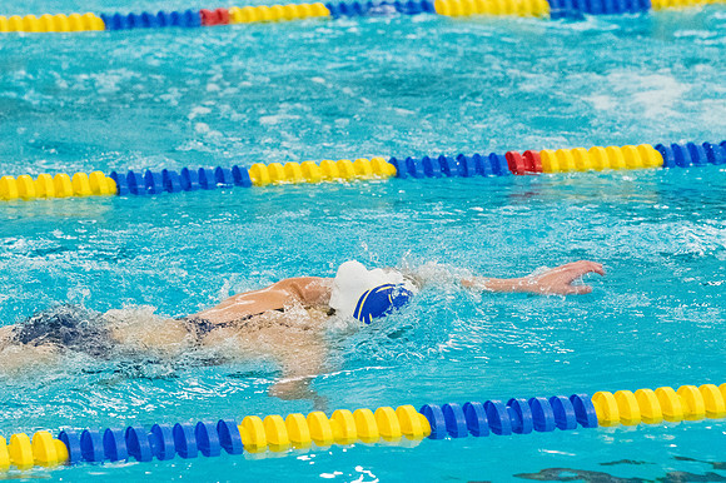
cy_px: 242
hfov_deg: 10.2
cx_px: 363
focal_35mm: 202
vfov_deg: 6.8
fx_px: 4071
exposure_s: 1/1250
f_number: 4.5
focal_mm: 135
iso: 8000
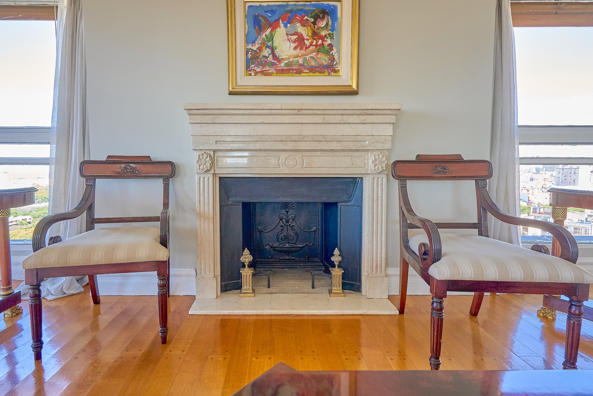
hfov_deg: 96.7
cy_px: 198
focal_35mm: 16
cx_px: 296
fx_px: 264
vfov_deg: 73.8
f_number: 8
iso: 400
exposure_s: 1/50
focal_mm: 16
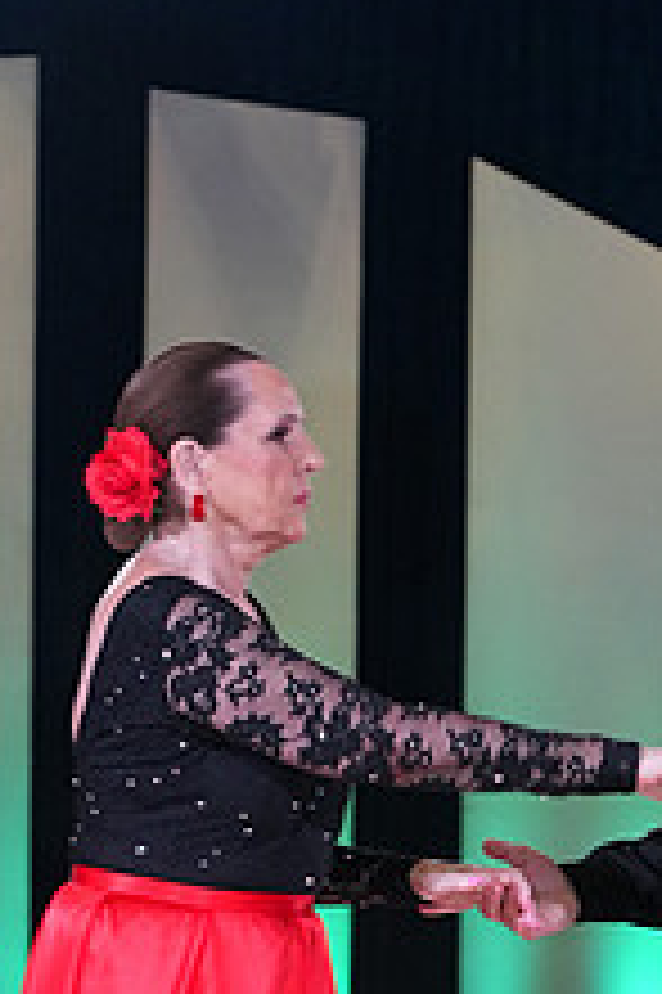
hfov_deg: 7.5
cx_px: 367
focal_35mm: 184
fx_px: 5083
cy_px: 1241
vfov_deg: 11.0
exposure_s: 1/250
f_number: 5.6
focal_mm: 70
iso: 2500
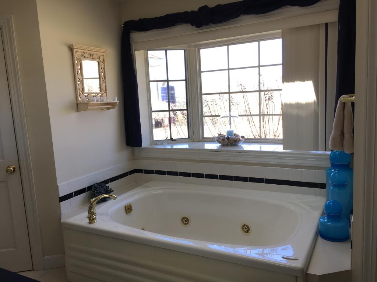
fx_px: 316
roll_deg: +3.0
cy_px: 141
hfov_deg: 61.7
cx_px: 188
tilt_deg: -10.4
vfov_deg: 48.2
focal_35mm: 29
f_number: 2.2
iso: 25
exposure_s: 1/60
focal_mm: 4.15
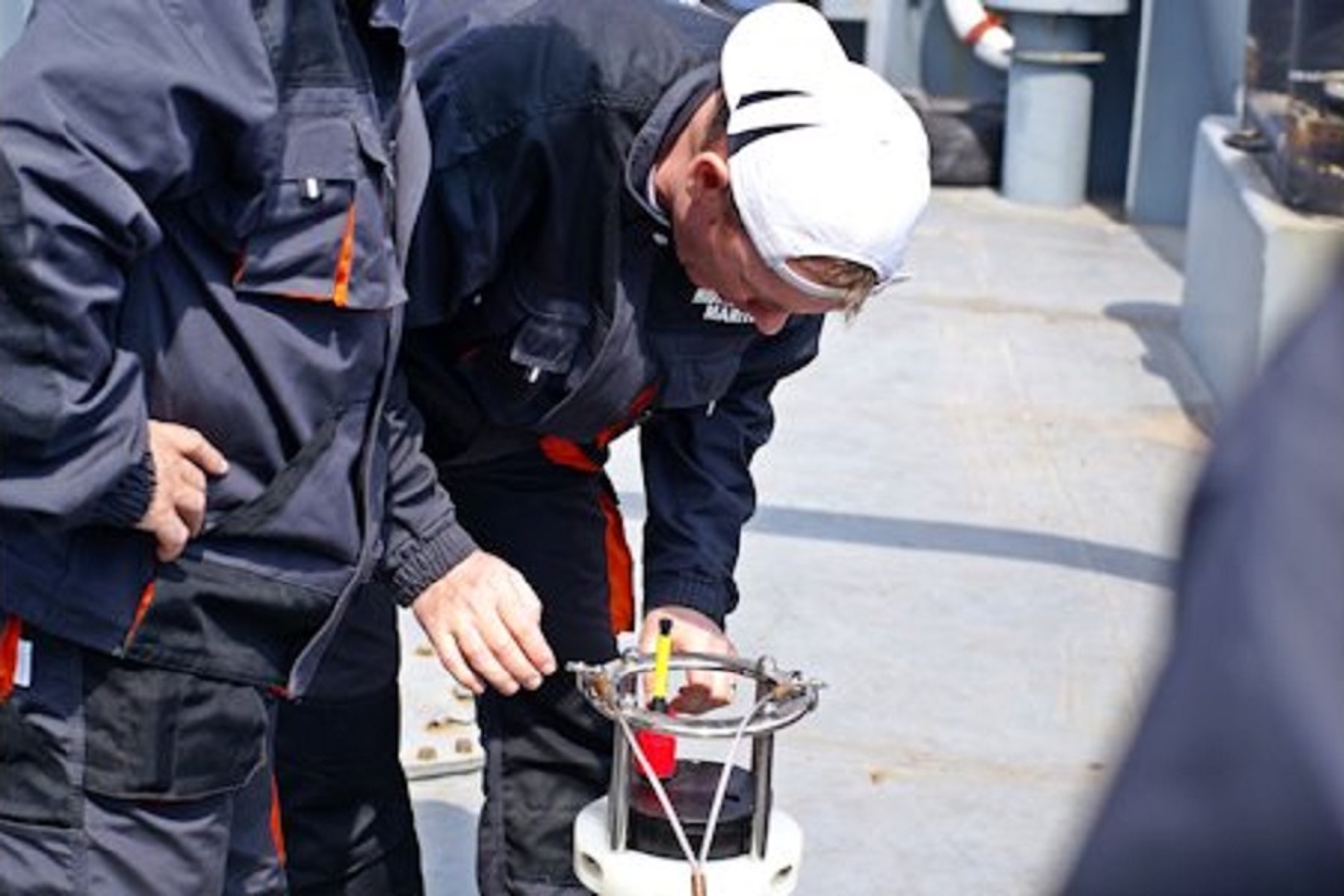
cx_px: 672
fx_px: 2800
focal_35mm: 75
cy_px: 448
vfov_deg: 18.2
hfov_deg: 27.0
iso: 100
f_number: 4.5
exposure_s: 1/500
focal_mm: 50
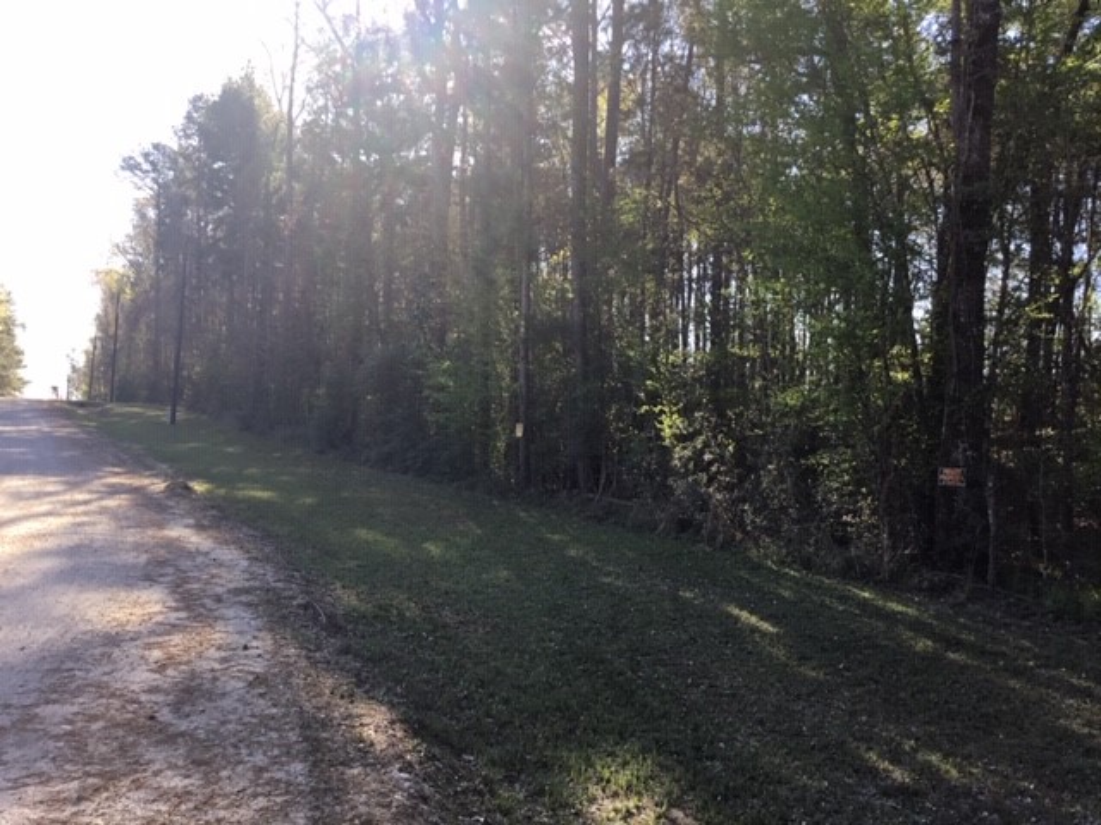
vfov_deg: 45.4
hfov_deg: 58.4
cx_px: 550
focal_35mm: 31
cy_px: 412
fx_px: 986
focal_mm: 3.3
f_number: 2.4
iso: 25
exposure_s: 1/237
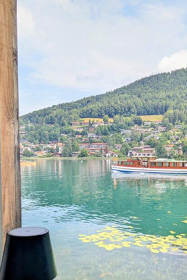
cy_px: 180
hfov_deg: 35.9
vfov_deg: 51.2
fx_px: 288
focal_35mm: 37
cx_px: 102
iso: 68
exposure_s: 1/2128
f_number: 1.73
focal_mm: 4.38
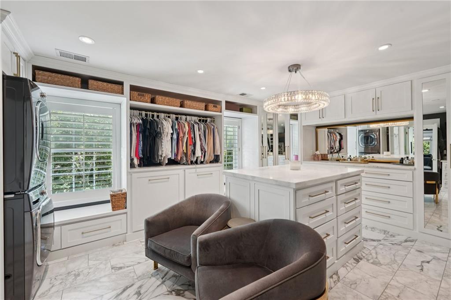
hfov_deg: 104.3
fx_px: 175
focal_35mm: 14
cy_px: 150
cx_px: 226
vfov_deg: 81.1
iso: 320
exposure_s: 1/8
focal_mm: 14
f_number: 8
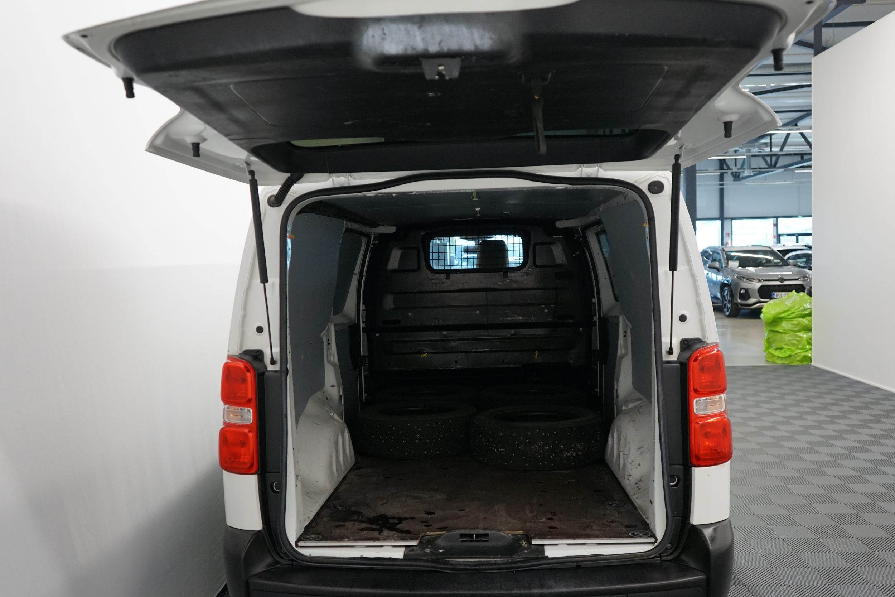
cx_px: 448
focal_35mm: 31
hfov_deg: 60.3
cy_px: 298
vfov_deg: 42.3
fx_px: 771
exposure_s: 1/160
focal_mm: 31
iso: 1250
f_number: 4
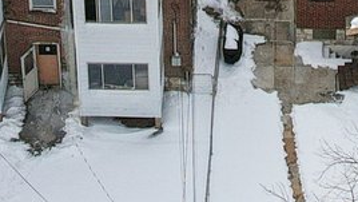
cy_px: -328
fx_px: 1671
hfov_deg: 12.2
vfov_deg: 6.5
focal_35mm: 176
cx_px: 266
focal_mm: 8.4
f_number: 2.8
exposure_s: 1/5000
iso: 100
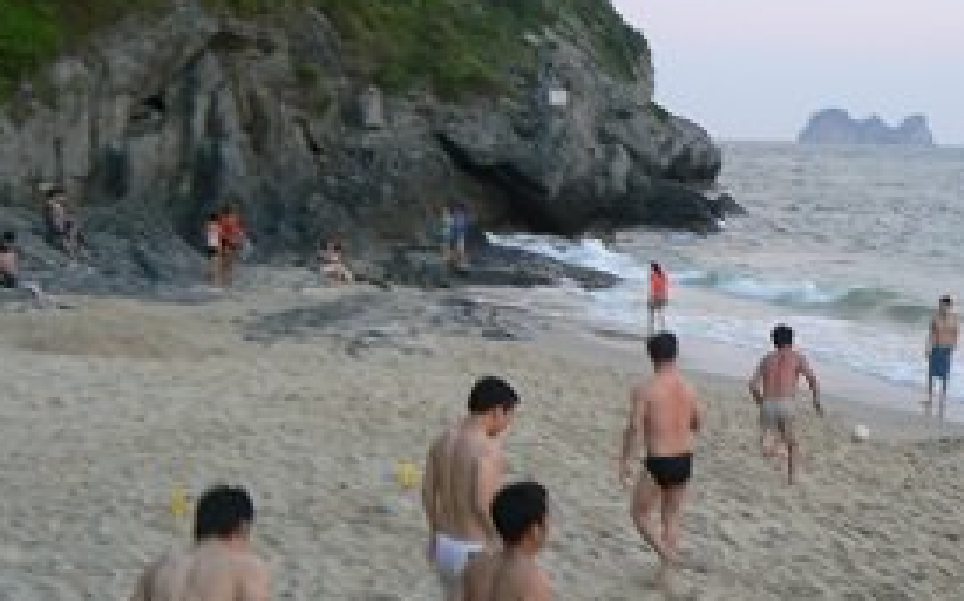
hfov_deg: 34.2
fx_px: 1549
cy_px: 395
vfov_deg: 21.9
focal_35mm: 59
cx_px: 663
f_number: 2.8
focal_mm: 6
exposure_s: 1/30
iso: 200
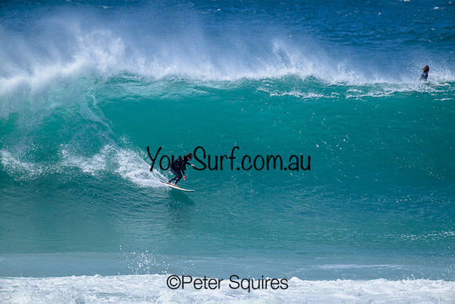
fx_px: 7079
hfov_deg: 3.7
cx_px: 228
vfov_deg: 2.5
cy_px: 152
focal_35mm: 560
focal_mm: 560
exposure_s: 1/2000
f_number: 8
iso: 560
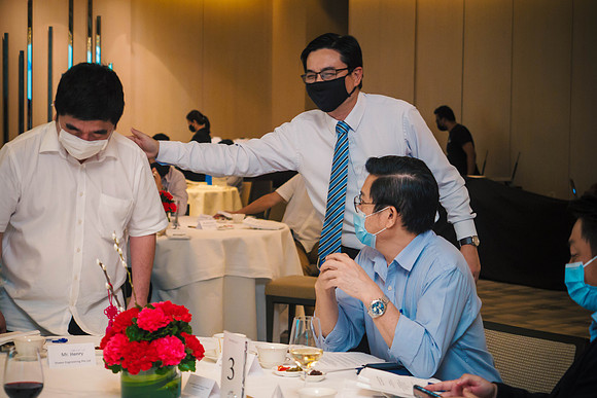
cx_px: 298
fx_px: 1277
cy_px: 199
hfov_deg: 26.3
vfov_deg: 17.7
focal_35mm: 77
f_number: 2.8
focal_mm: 36
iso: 1600
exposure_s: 1/100
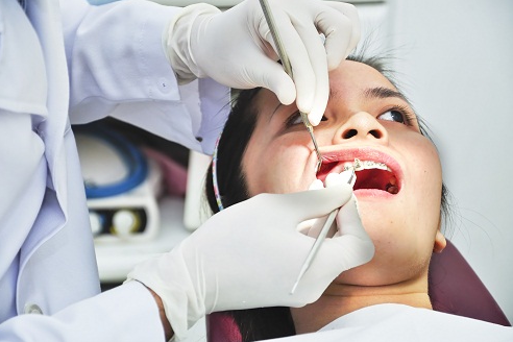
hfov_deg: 14.7
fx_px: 1995
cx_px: 259
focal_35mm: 140
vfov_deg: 9.8
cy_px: 171
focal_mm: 92
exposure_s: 1/200
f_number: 5.6
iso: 250
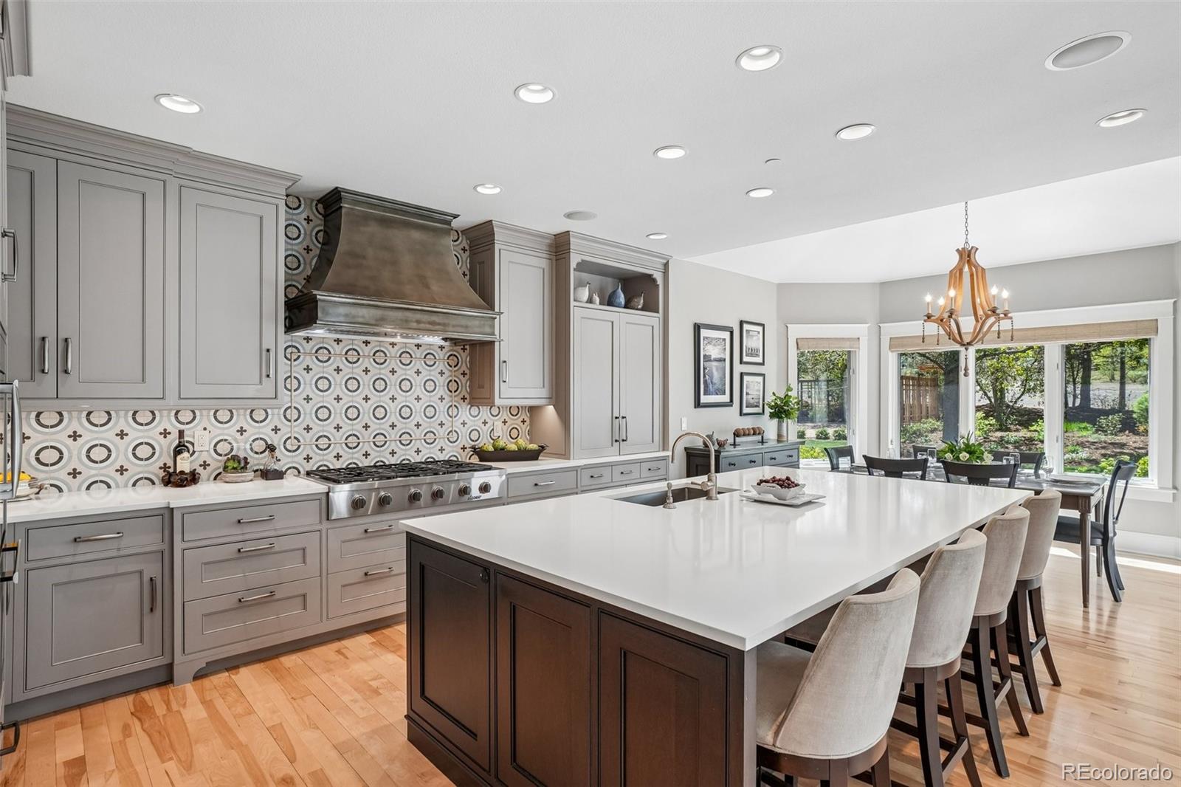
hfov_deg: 95.0
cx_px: 590
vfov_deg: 72.0
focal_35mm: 16
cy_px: 394
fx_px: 541
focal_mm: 11
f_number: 8
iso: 400
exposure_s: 1/40
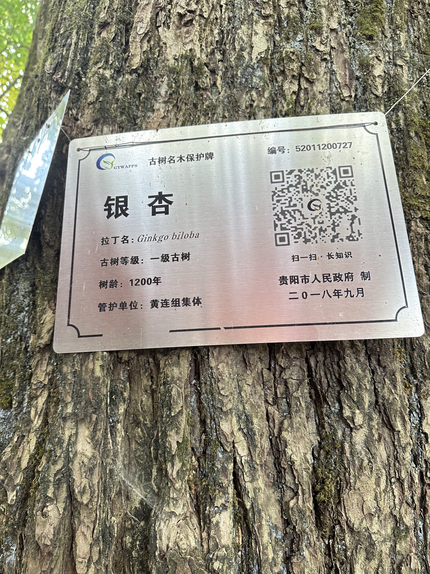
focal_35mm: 24
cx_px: 215
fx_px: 398
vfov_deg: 71.6
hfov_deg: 56.8
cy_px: 287
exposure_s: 1/61
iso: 250
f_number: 1.78
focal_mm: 6.86
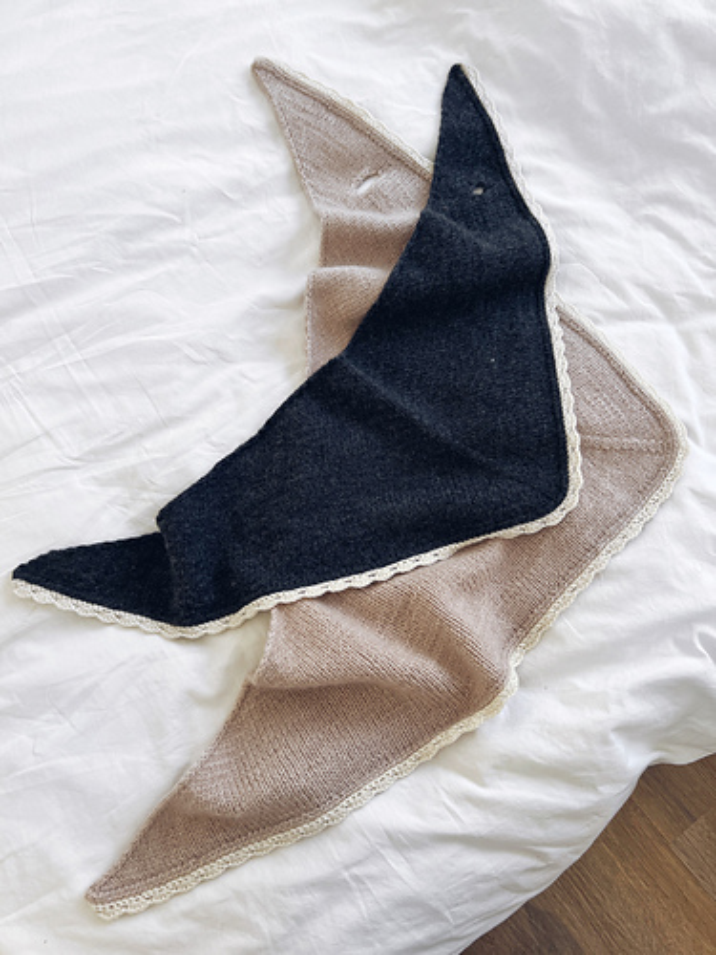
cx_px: 358
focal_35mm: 26
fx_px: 717
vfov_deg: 67.3
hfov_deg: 53.1
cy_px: 478
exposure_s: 1/121
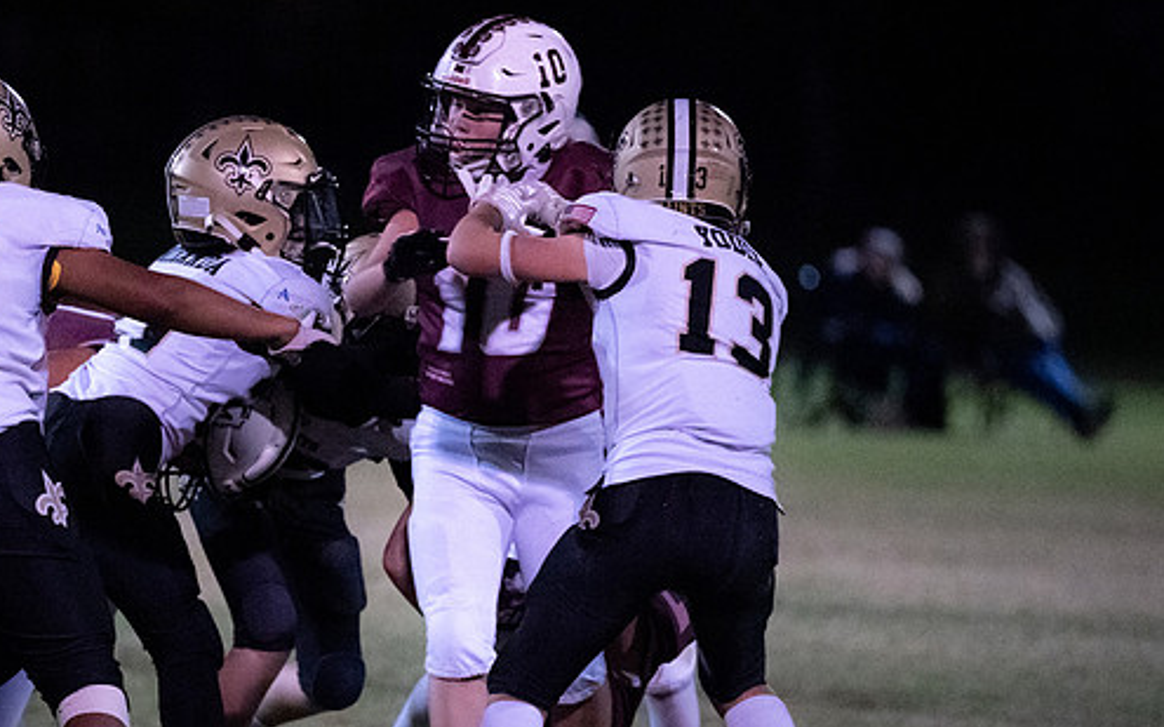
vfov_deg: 3.0
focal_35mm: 433
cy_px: 469
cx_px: 209
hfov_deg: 4.9
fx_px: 13731
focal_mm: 200
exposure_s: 1/1000
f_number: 2.8
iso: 12800
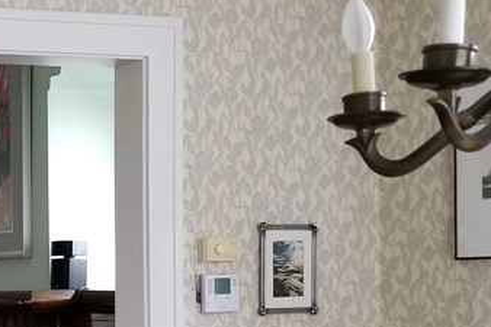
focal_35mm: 82
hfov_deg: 21.8
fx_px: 1118
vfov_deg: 16.4
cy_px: 314
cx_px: -183
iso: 200
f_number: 1.7
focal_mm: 4.3
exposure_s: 1/23
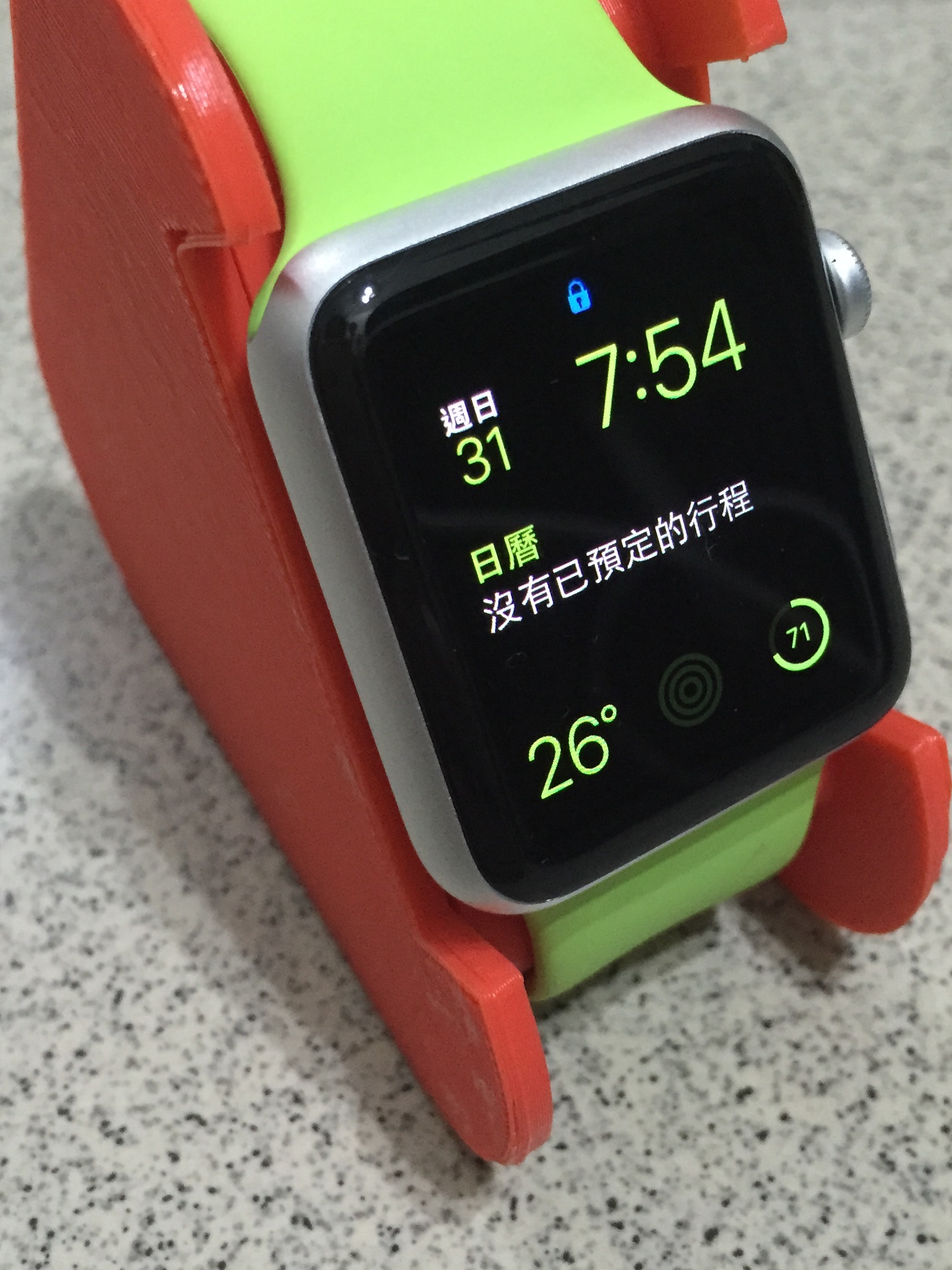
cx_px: 518
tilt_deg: -45.8
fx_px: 1614
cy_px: 532
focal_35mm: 44
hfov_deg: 32.9
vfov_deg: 42.8
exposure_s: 1/17
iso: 250
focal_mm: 4.15
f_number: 2.2
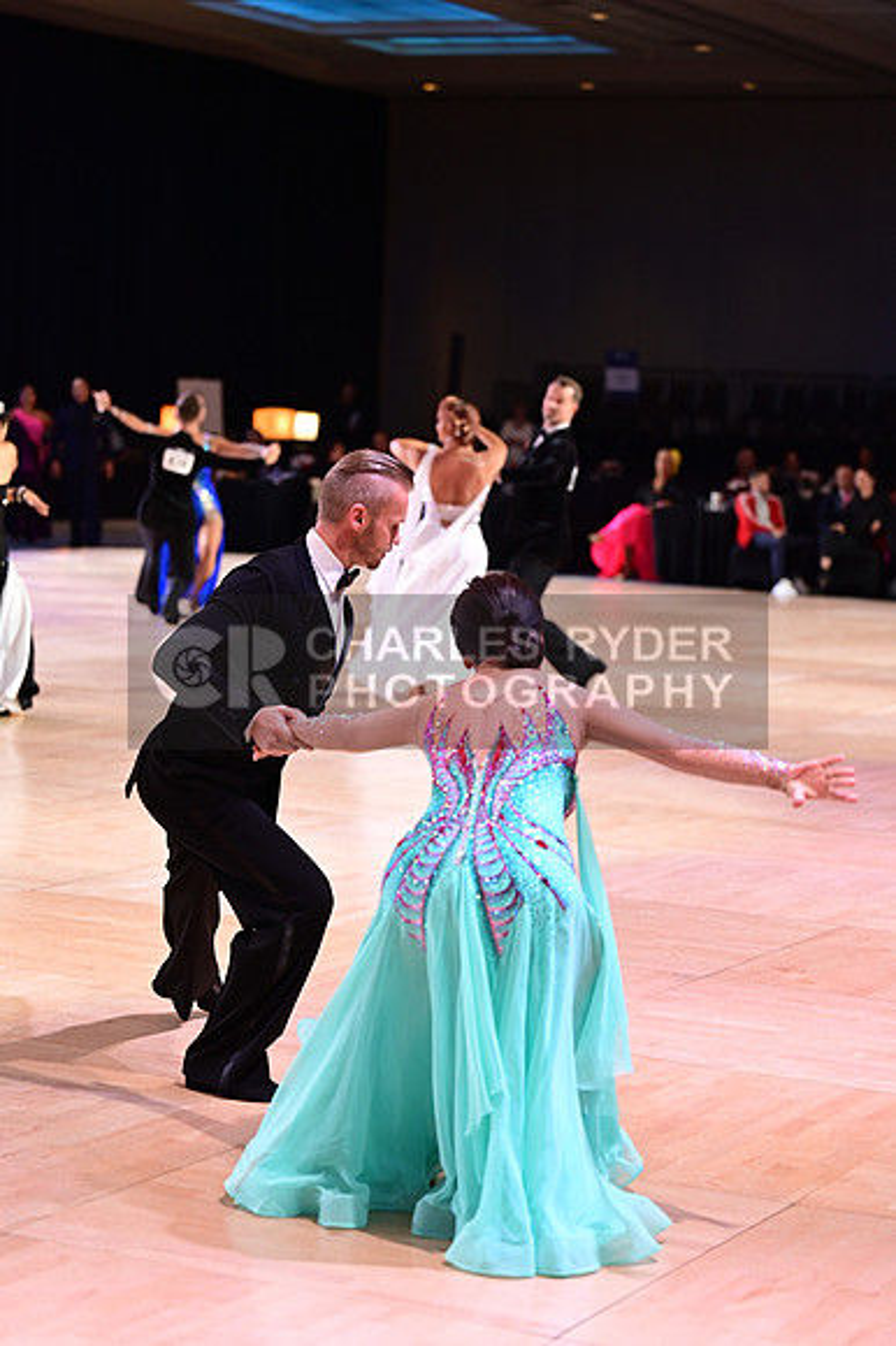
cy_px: 673
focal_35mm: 82
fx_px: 3065
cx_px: 448
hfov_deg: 16.6
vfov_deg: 24.8
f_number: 2.8
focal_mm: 82
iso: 1600
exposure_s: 1/320
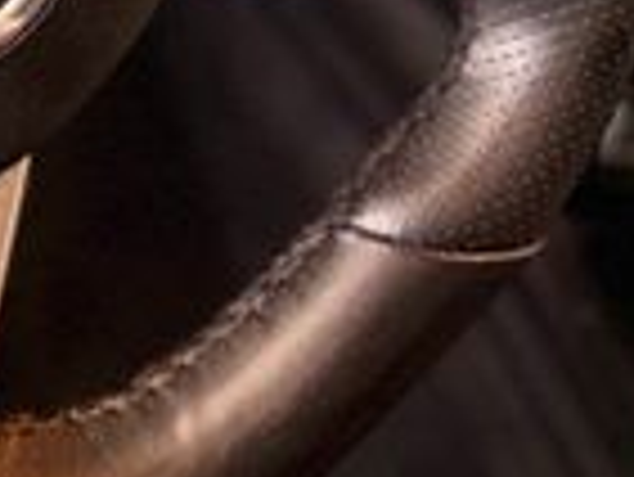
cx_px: 117
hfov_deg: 17.9
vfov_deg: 12.3
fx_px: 1998
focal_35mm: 109
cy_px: -423
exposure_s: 1/60
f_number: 1.78
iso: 500
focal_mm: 6.76
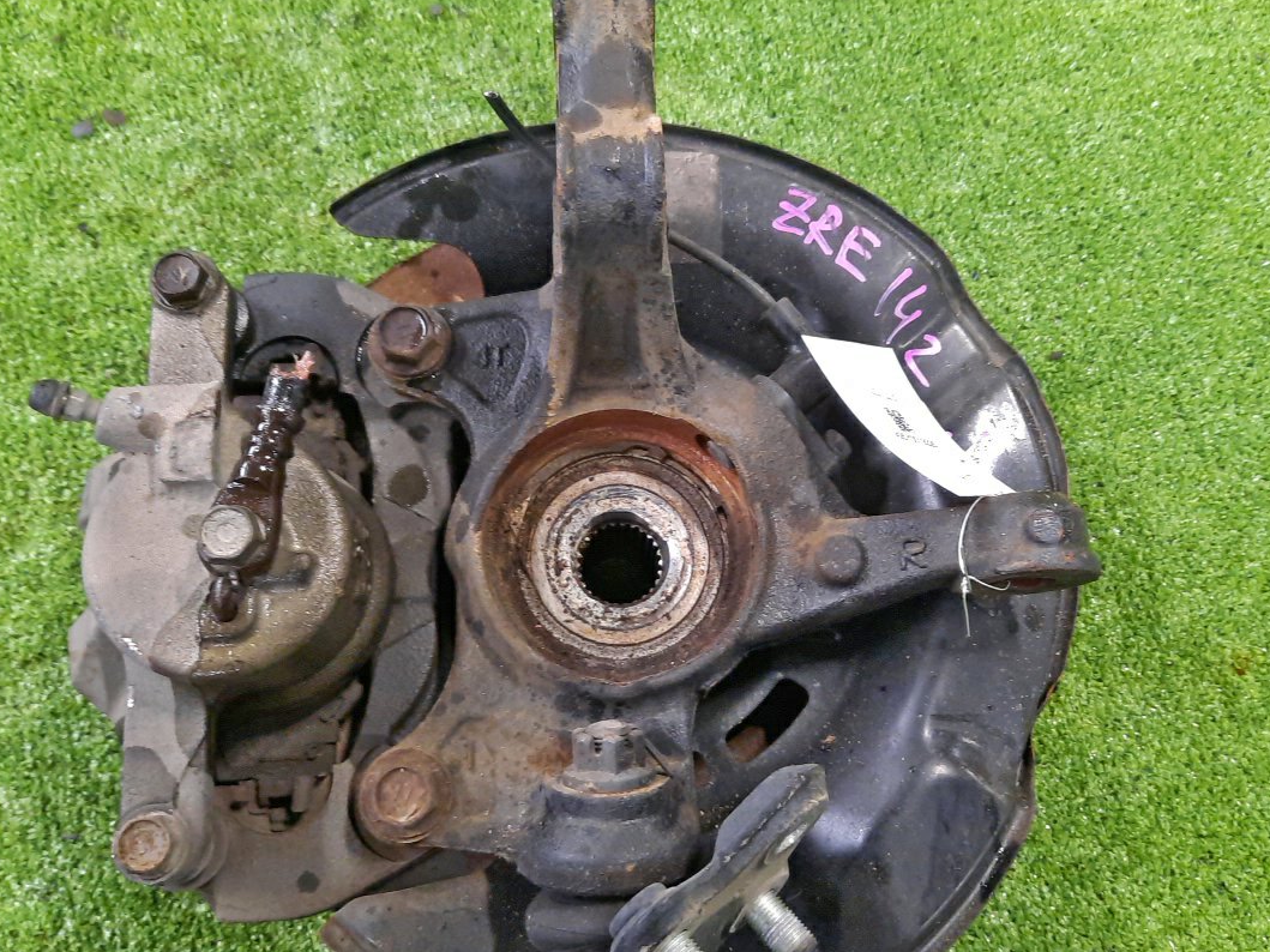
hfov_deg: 54.0
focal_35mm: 34
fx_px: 1247
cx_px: 643
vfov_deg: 41.8
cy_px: 489
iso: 492
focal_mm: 4.6
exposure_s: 1/25
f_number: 2
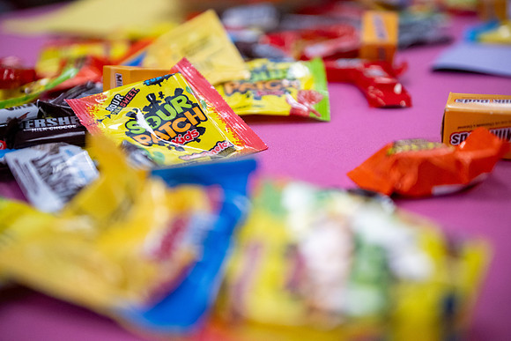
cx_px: 256
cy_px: 170
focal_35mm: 48
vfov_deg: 28.1
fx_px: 681
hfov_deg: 41.1
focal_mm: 48
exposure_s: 1/1600
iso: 3200
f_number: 2.8
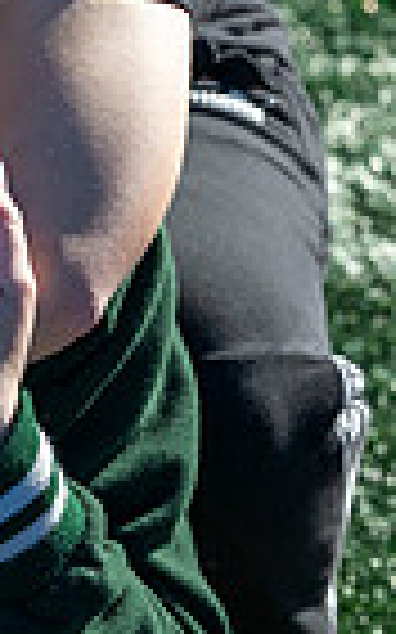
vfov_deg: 9.2
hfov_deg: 5.7
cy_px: -27
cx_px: -234
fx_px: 3924
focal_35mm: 227
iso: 250
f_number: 5
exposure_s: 1/2000
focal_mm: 70
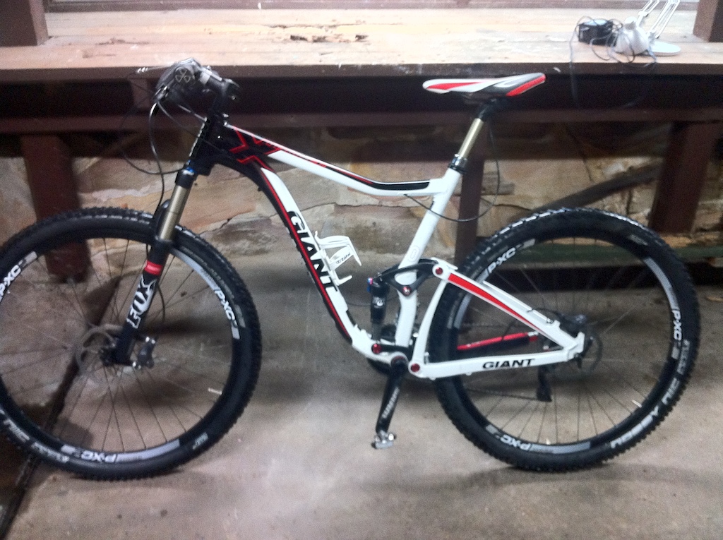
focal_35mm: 35
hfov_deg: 52.7
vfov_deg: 40.6
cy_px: 270
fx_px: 730
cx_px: 362
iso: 320
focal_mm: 3.85
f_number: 2.8
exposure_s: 1/15
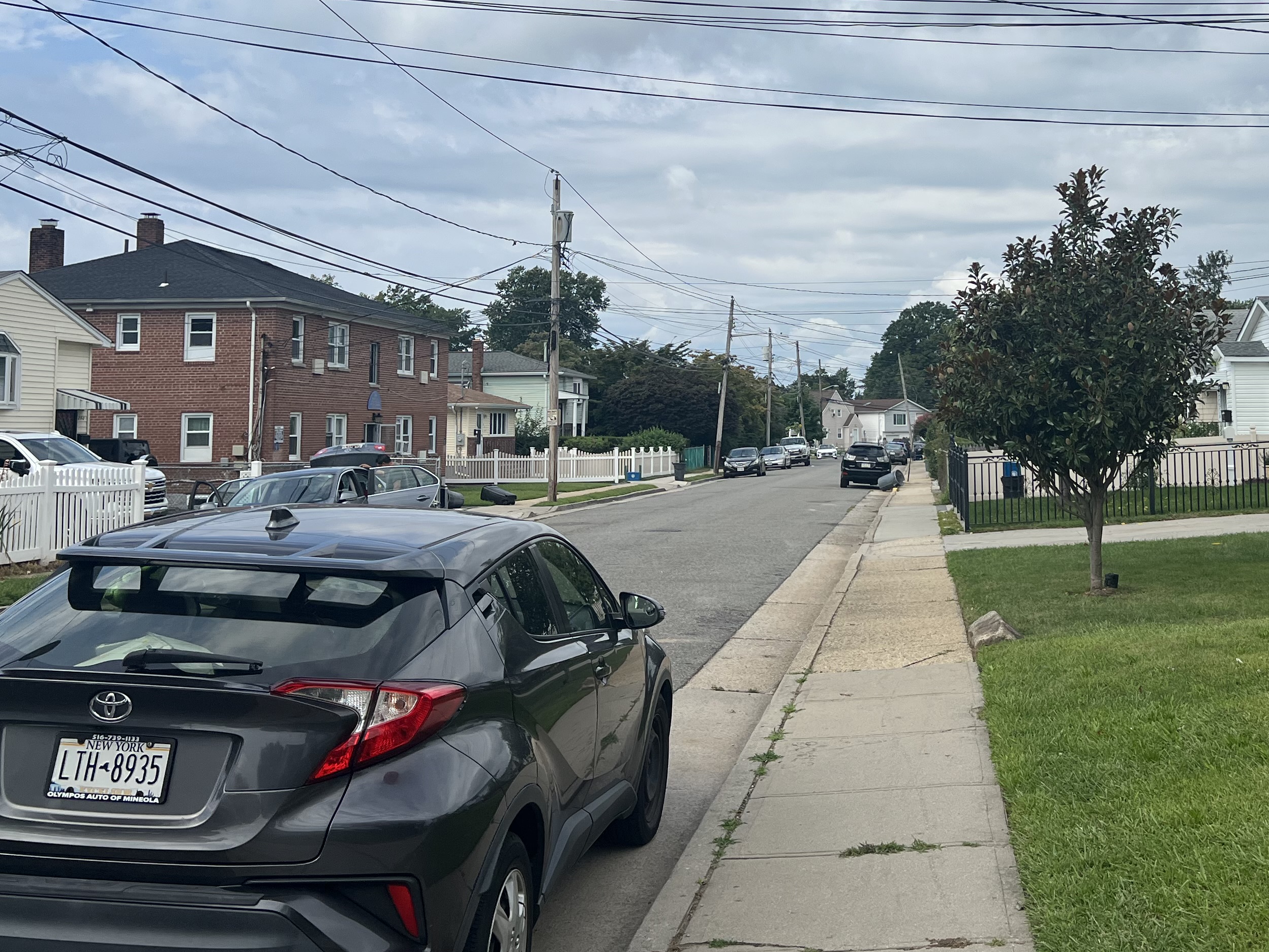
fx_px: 1540
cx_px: 829
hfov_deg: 44.2
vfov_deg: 33.8
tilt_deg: +6.0
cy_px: 270
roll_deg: +2.3
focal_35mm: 42
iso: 50
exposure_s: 1/6211
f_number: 1.5
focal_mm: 5.7
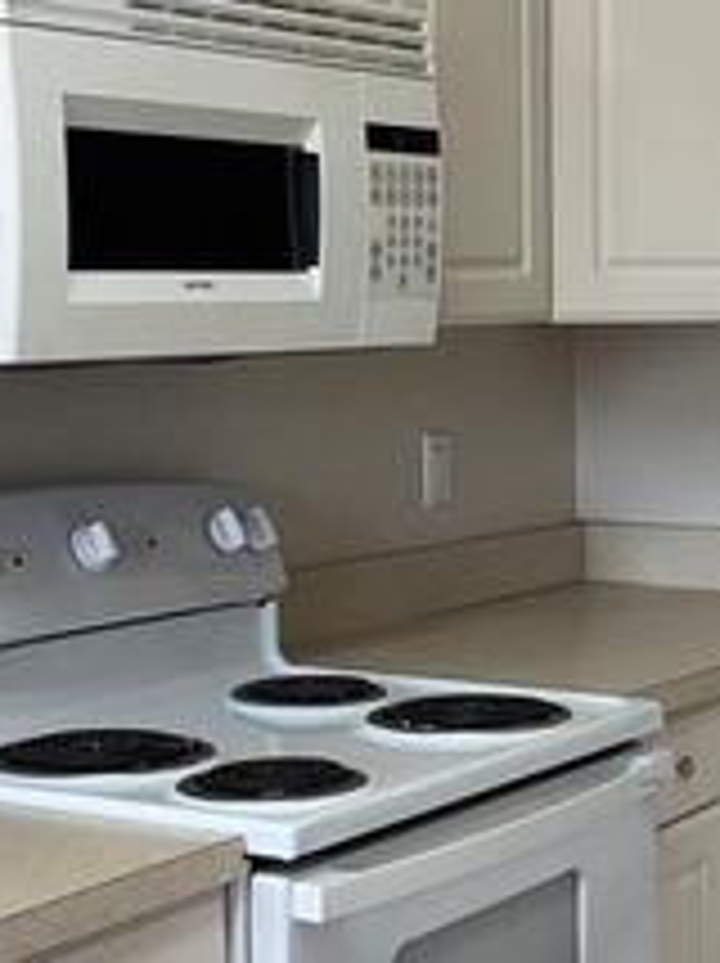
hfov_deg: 17.9
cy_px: 668
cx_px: 652
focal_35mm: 81
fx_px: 2251
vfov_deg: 24.0
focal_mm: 5.96
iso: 80
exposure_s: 1/120
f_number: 1.6
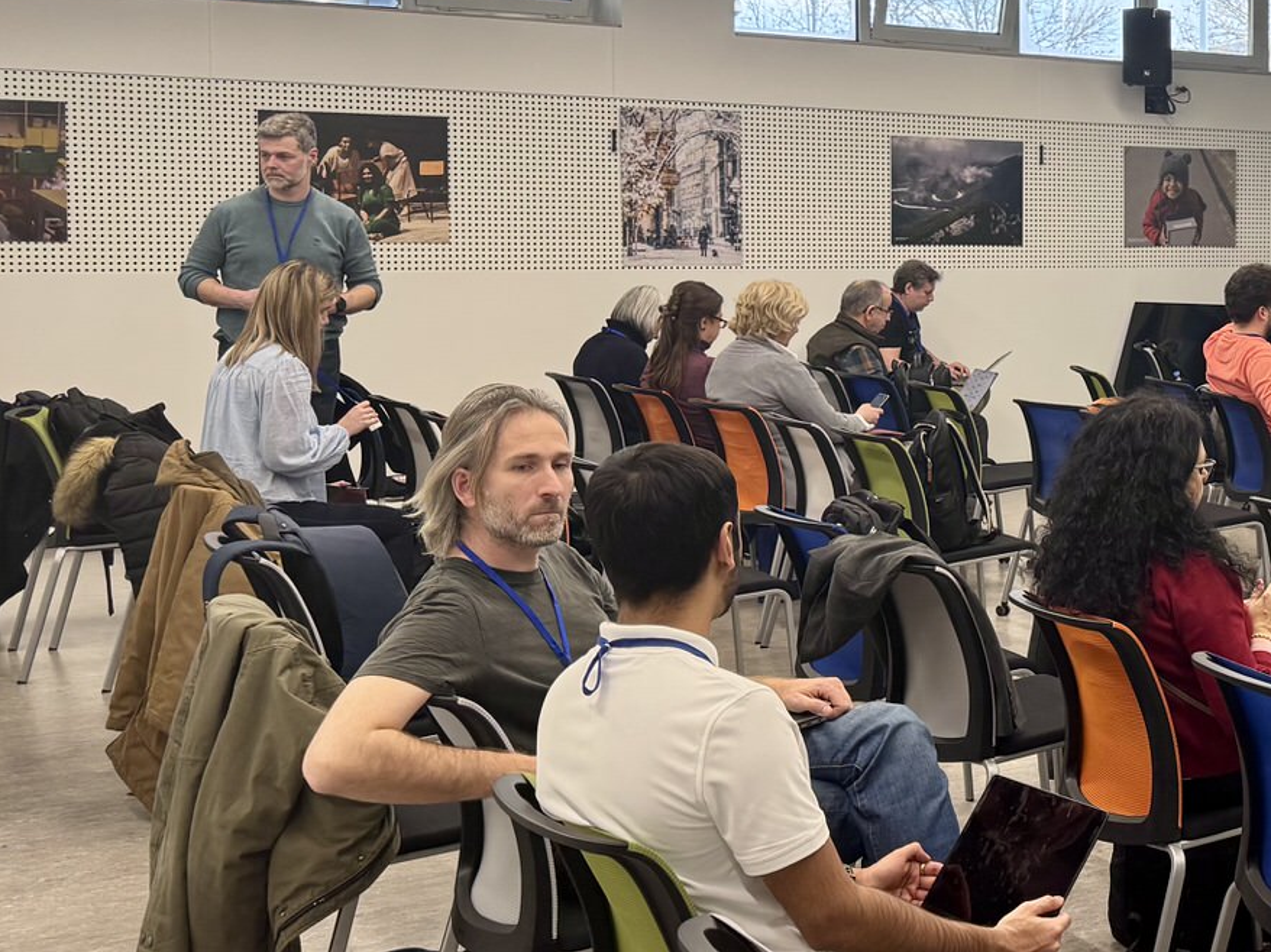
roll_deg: -1.0
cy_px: 328
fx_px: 2056
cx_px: 1458
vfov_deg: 26.0
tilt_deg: -4.0
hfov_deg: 30.2
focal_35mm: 56
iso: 125
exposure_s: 1/100
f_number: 1.78
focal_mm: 6.76
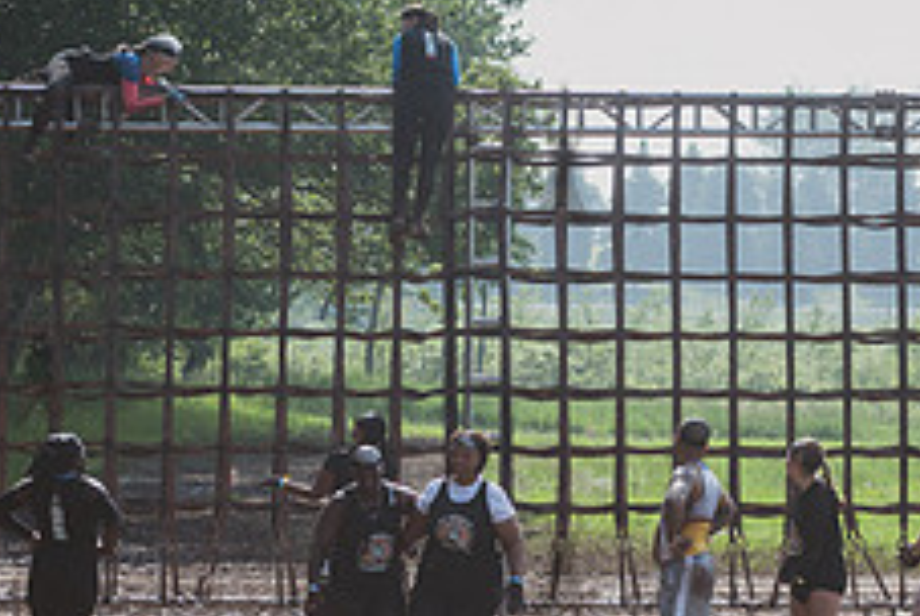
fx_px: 5271
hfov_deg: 10.0
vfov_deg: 6.7
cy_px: 545
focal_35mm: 206
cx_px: 559
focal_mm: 80
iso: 250
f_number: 4.5
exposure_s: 1/1250
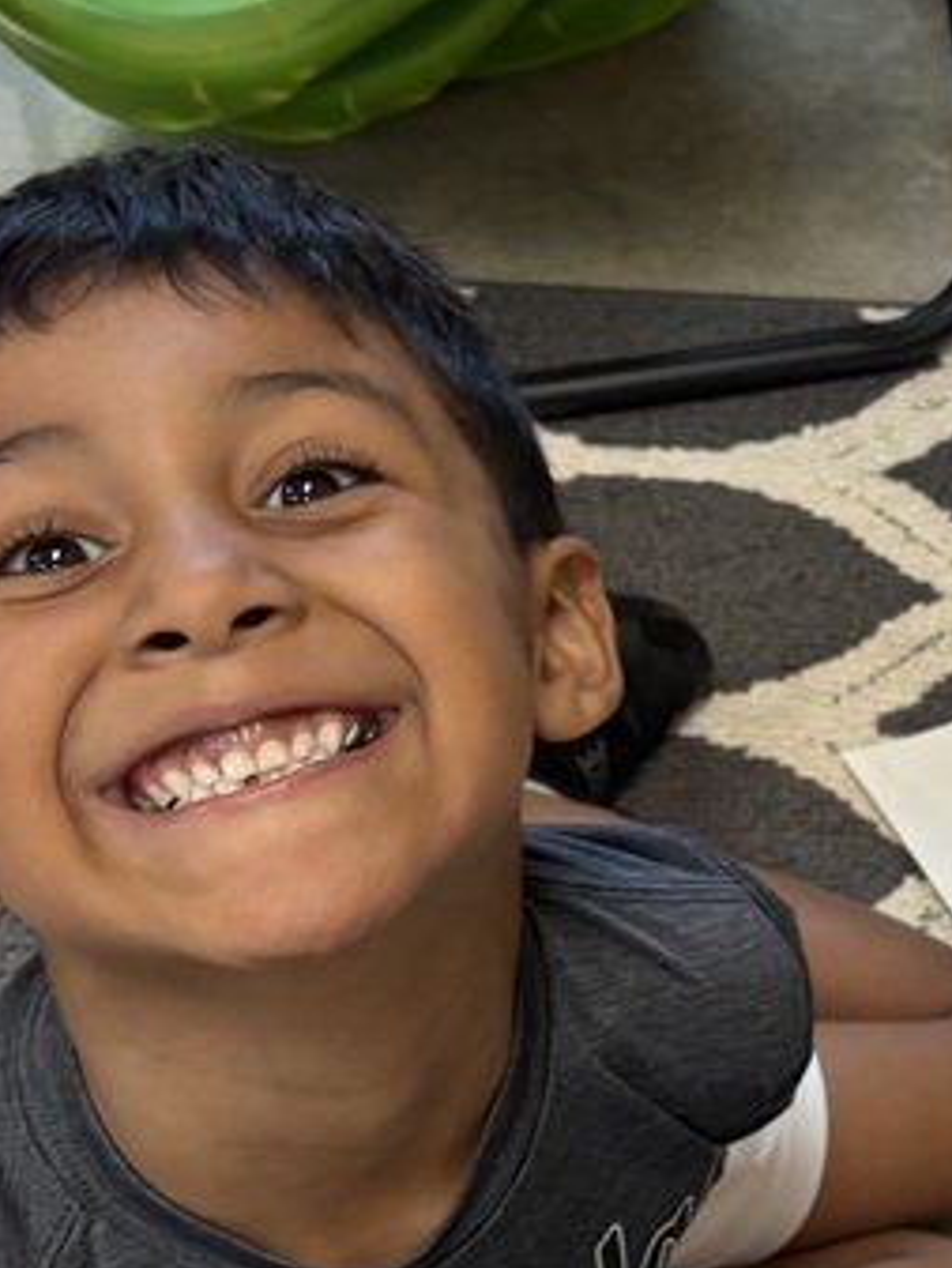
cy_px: 768
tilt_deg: -46.4
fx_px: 2895
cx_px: 1110
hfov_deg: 17.9
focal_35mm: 79
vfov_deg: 24.7
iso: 200
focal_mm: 5.96
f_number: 1.6
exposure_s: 1/60
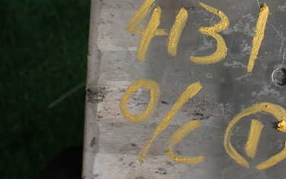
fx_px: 398
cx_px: 229
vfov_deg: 24.7
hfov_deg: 38.1
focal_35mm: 51
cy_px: 24
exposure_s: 1/125
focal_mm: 5.4
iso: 200
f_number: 2.3
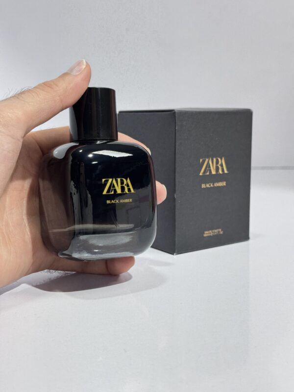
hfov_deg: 30.3
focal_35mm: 48
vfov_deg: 39.7
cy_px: 196
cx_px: 147
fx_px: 544
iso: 64
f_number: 1.78
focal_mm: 6.76
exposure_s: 1/179
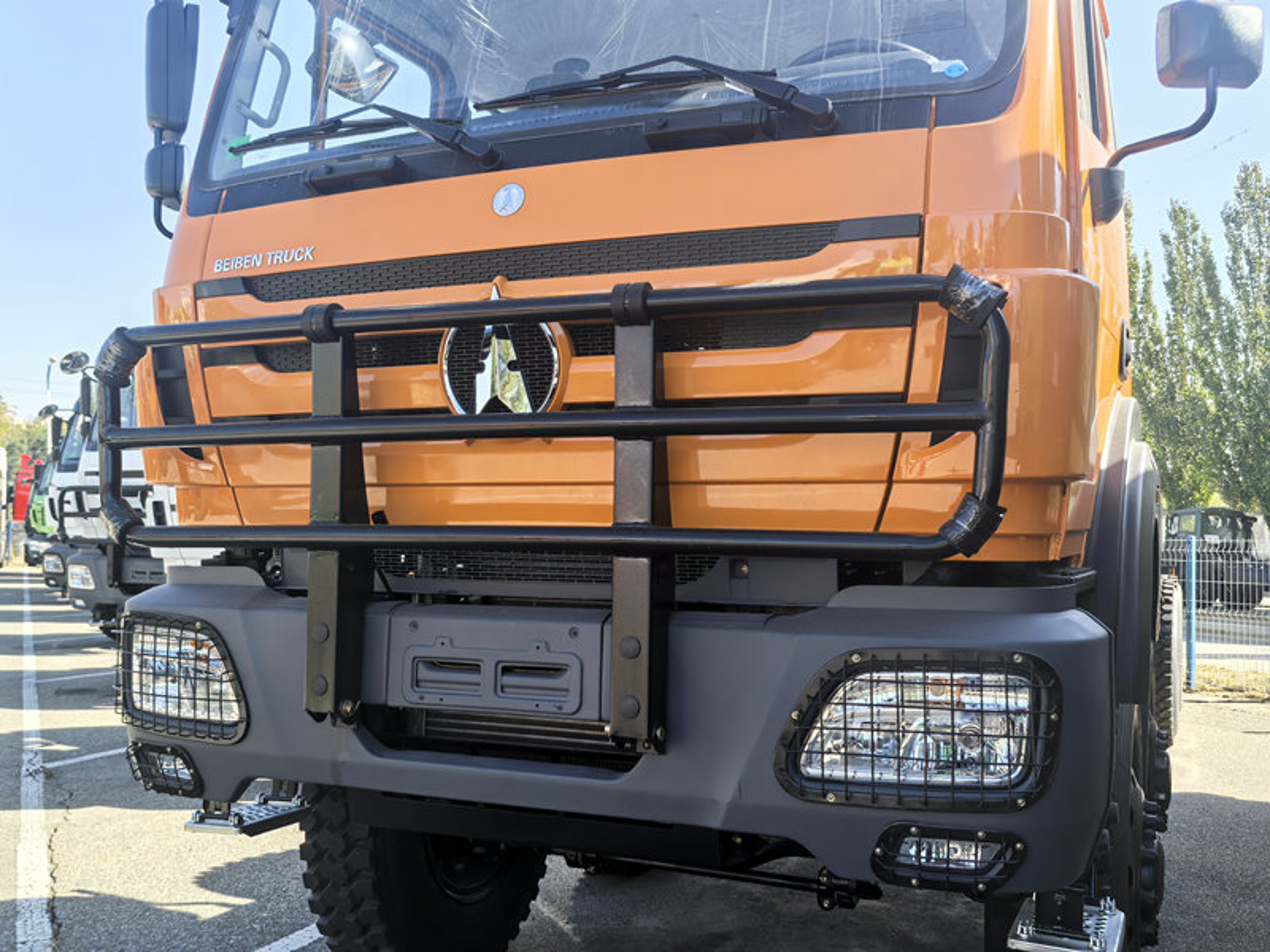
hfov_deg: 55.4
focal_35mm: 33
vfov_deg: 42.9
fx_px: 1211
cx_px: 635
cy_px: 476
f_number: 1.4
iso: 50
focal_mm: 5.75
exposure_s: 1/2381
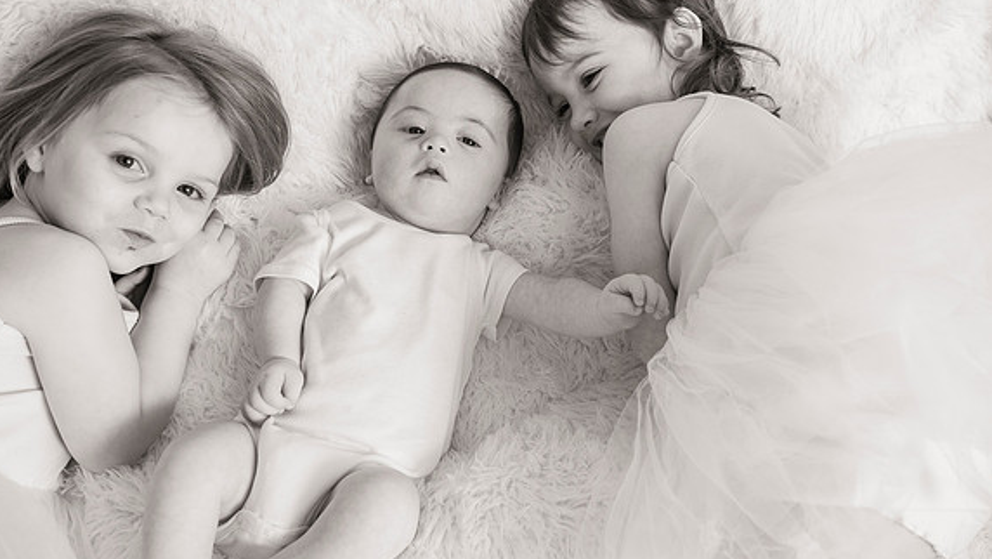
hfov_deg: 40.6
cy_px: 232
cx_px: 493
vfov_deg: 23.5
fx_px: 1342
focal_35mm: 51
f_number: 4
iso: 200
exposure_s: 1/160
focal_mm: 48
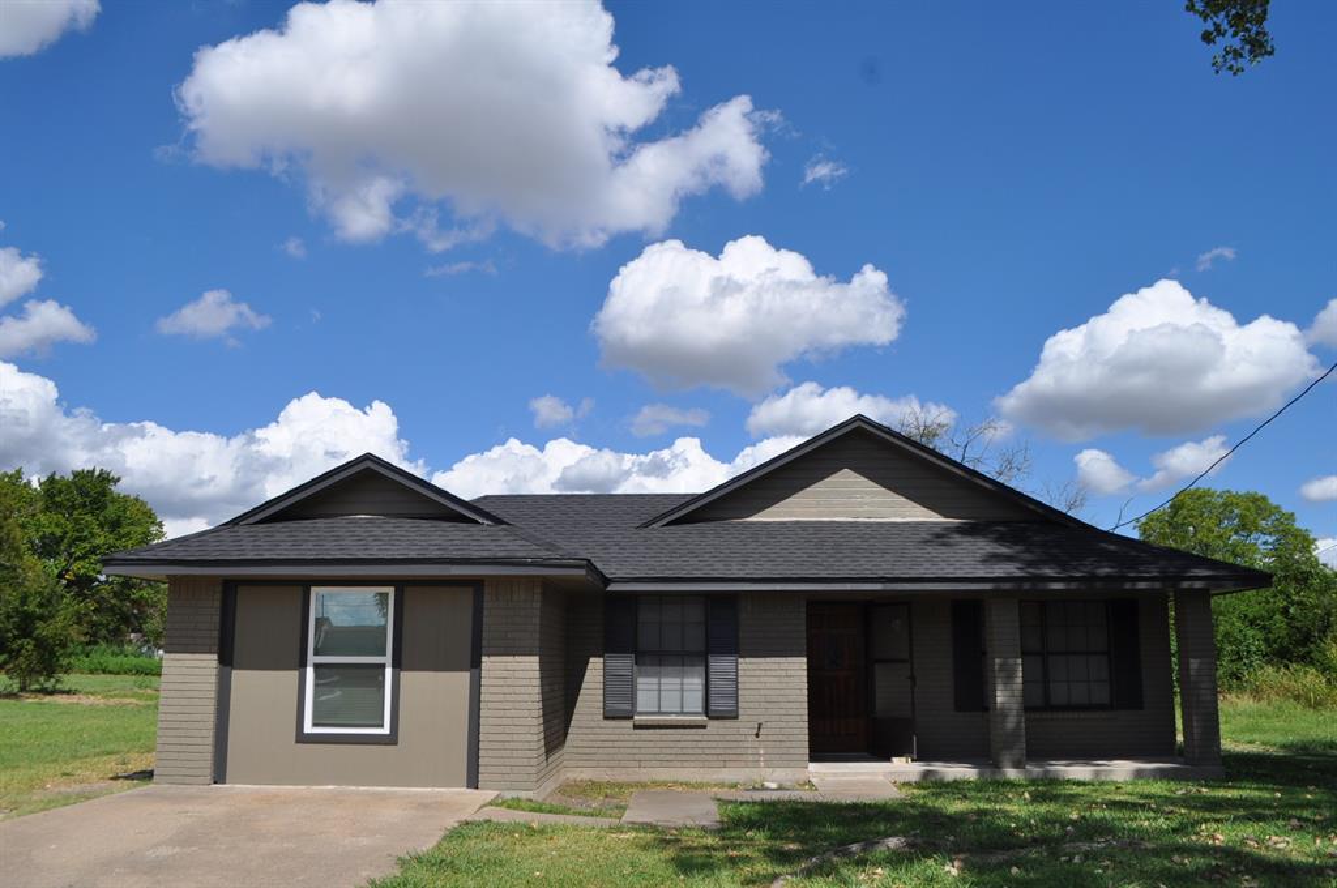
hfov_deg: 67.4
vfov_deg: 47.8
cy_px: 444
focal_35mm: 27
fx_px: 1001
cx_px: 668
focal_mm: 18
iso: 200
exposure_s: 1/500
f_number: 11
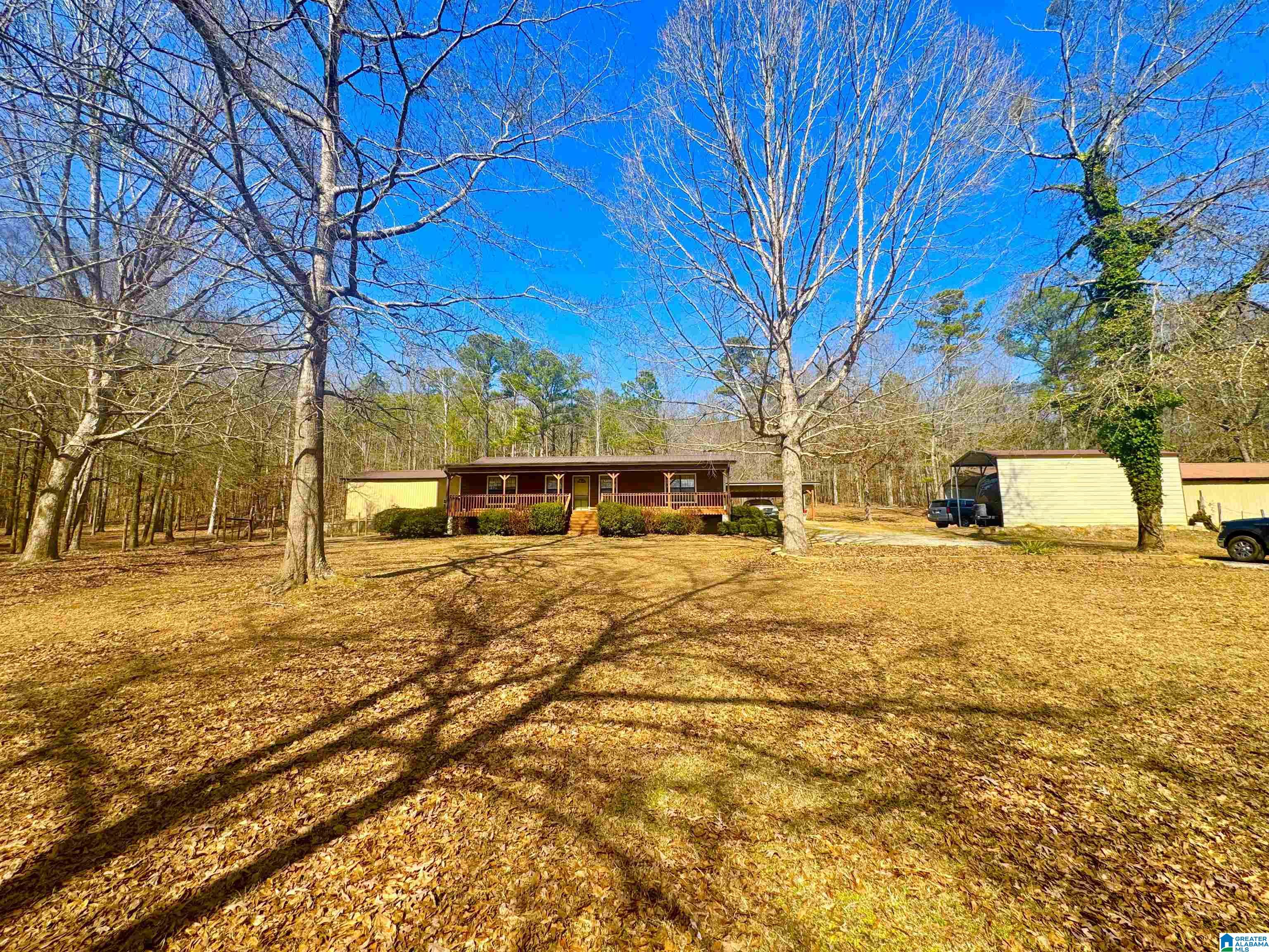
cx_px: 634
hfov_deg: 102.1
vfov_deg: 85.7
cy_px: 476
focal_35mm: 14
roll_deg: +0.3
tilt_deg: +6.8
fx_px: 513
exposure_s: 1/1217
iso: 50
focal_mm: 2.22
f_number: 2.2
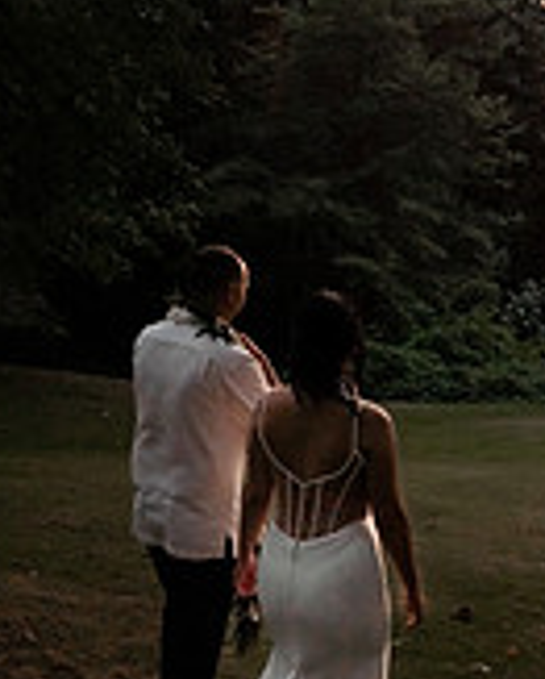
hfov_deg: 24.1
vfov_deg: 28.8
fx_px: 1247
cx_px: 466
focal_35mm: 62
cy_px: 21
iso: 1250
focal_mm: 24
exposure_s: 1/8000
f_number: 2.8
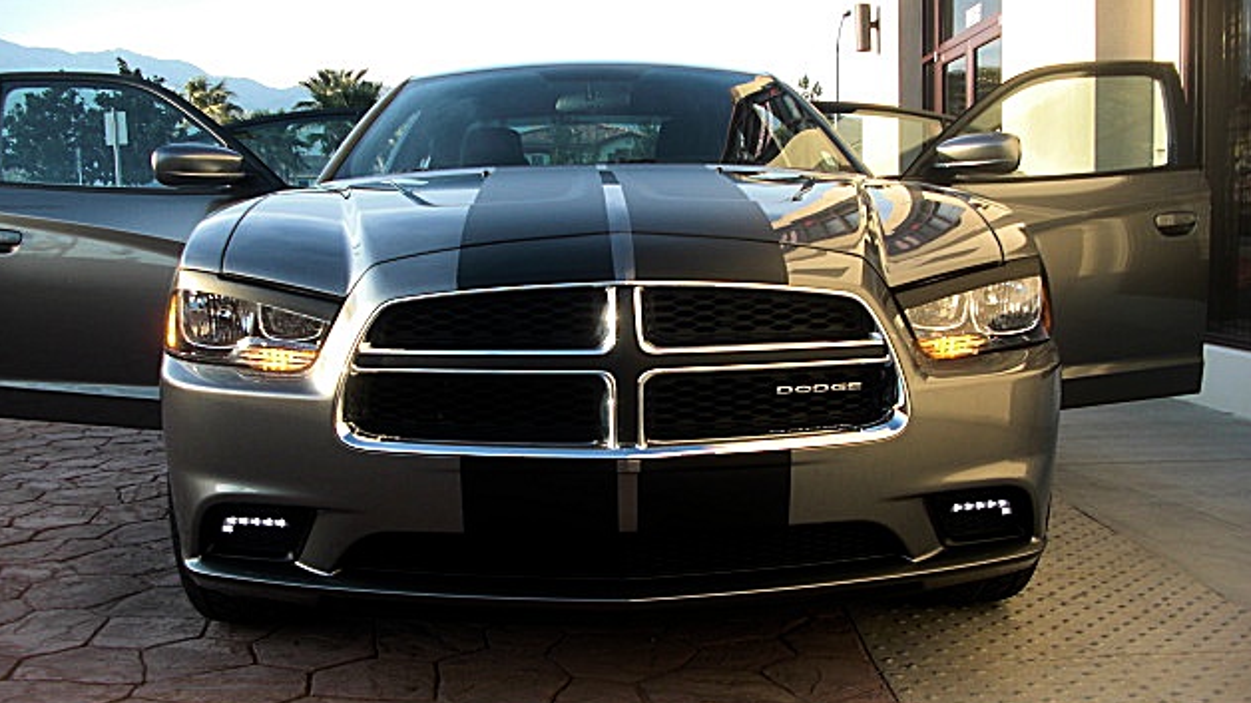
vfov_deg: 29.7
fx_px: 1327
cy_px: 347
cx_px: 620
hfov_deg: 50.5
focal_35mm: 40
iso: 50
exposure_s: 1/160
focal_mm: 6.3
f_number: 2.8
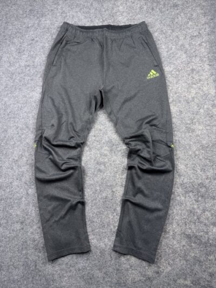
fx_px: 200
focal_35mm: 24
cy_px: 144
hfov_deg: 56.8
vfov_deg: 71.6
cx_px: 108
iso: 64
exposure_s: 1/121
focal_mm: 6.76
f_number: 1.78
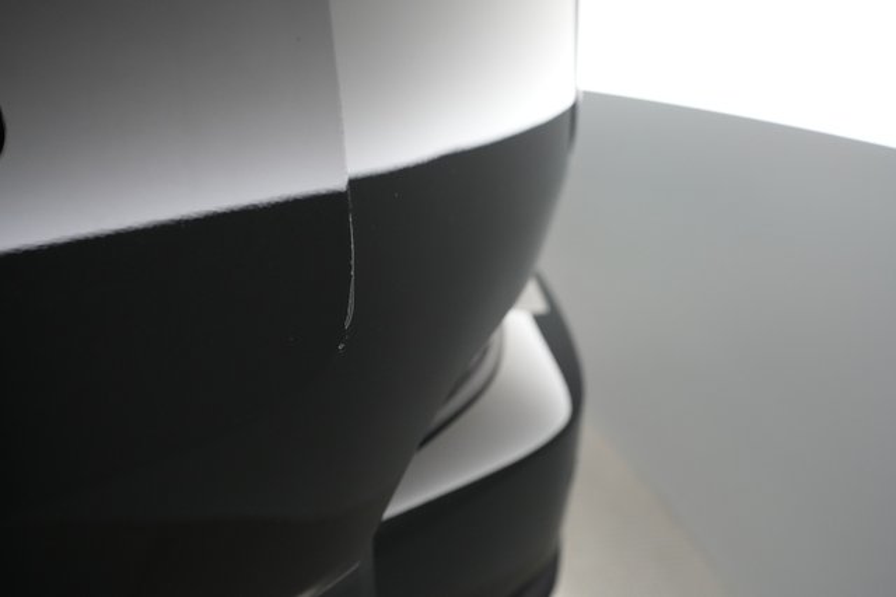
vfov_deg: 46.4
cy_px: 298
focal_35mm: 28
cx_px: 448
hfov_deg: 65.5
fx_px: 696
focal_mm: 28
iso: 3200
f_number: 4.5
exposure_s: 1/100
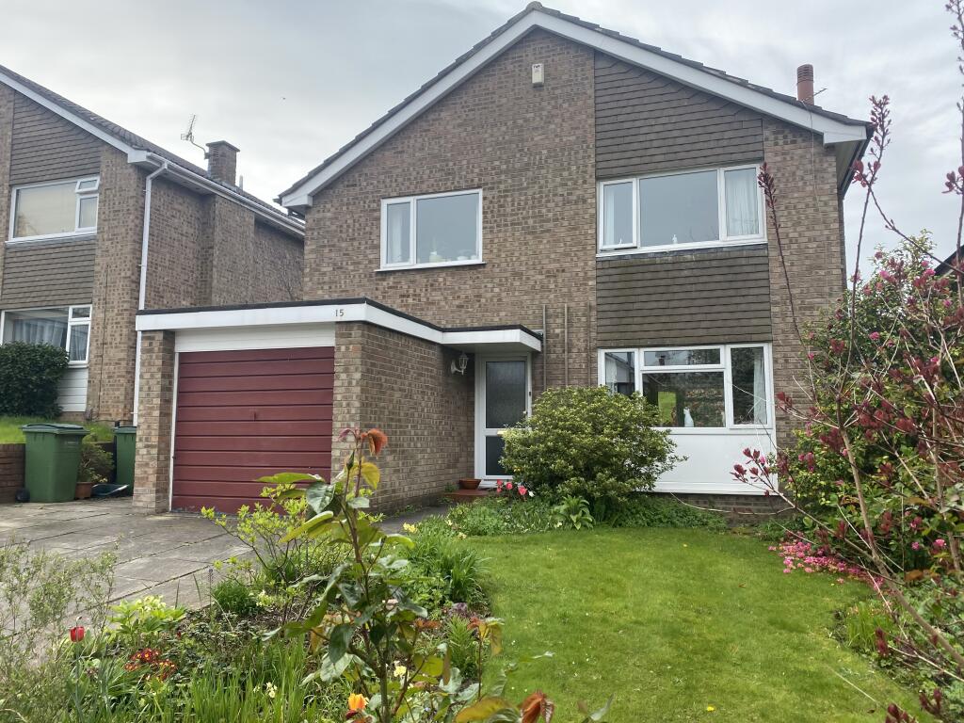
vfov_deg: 53.1
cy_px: 362
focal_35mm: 26
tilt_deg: +5.5
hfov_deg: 67.3
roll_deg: -0.5
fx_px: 724
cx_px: 482
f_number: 1.8
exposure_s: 1/1484
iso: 32
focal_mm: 4.25
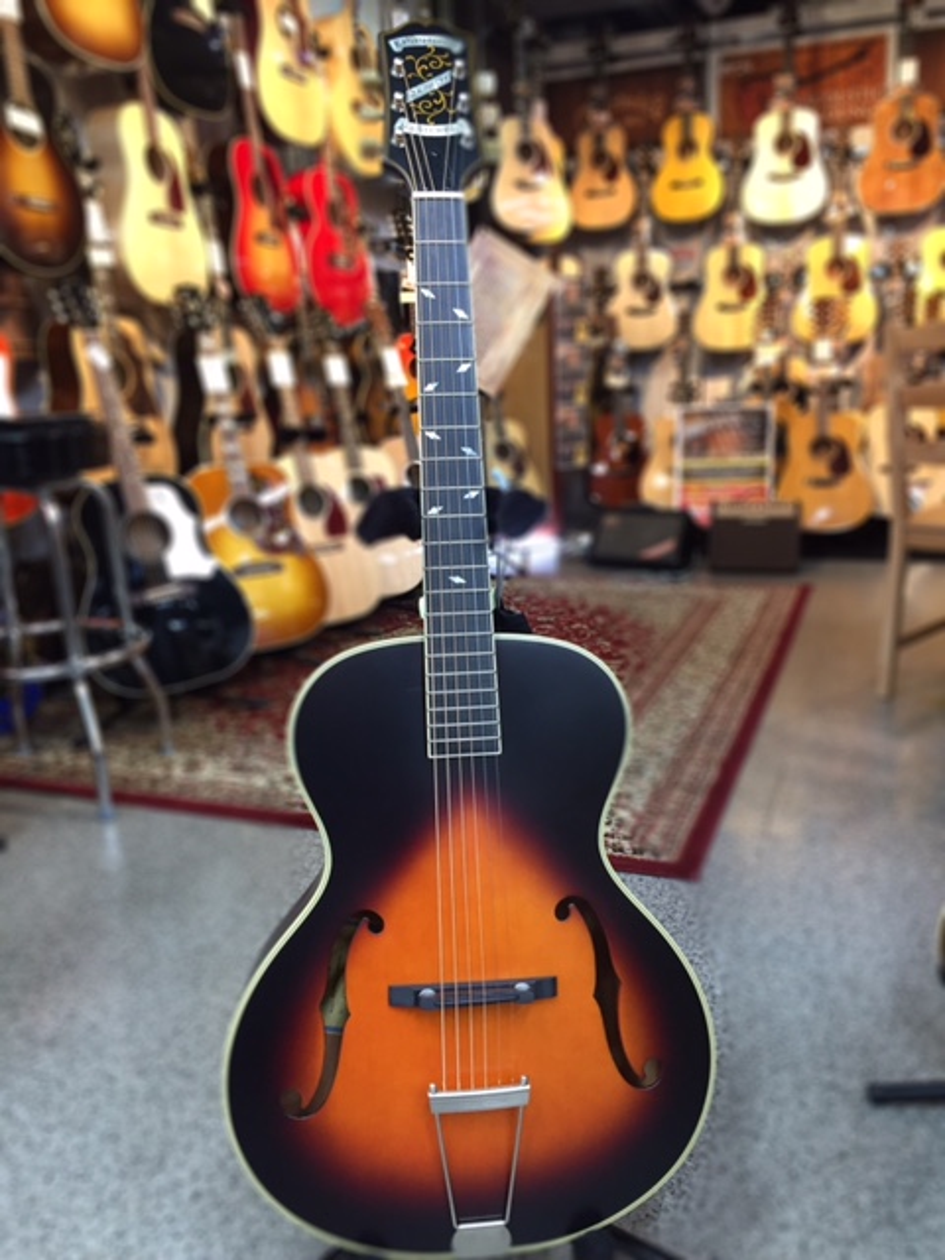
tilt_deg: -11.8
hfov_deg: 48.2
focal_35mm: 29
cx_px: 472
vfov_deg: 61.7
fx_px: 1056
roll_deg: +1.9
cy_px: 630
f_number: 2.2
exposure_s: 1/33
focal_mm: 4.15
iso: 160
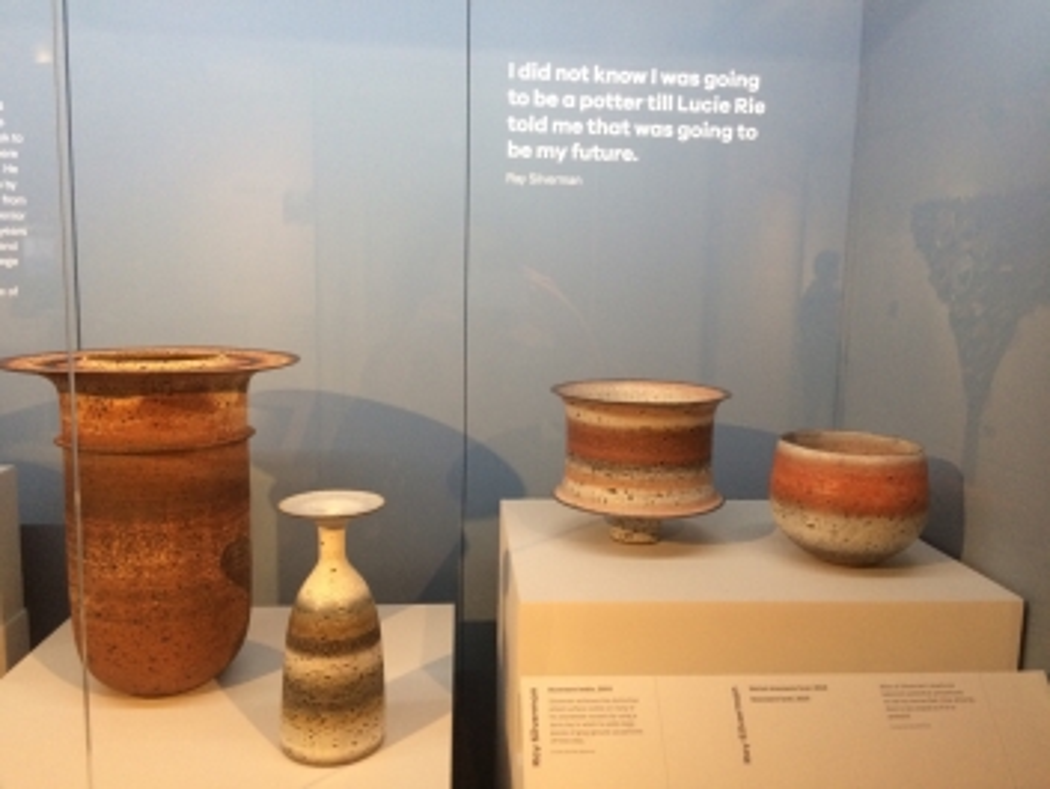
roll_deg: -1.3
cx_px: 525
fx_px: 880
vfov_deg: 48.3
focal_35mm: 29
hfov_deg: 61.6
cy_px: 394
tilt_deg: -7.7
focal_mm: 4.15
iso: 200
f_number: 2.2
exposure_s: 1/33
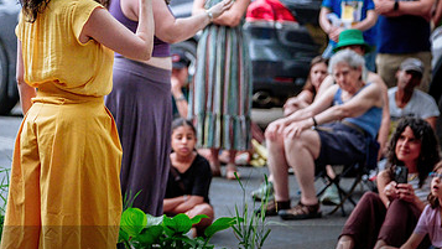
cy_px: 97
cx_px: 156
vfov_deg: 6.7
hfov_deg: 11.8
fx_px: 2134
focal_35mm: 182
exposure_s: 1/250
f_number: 2.8
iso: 1600
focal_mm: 71.5
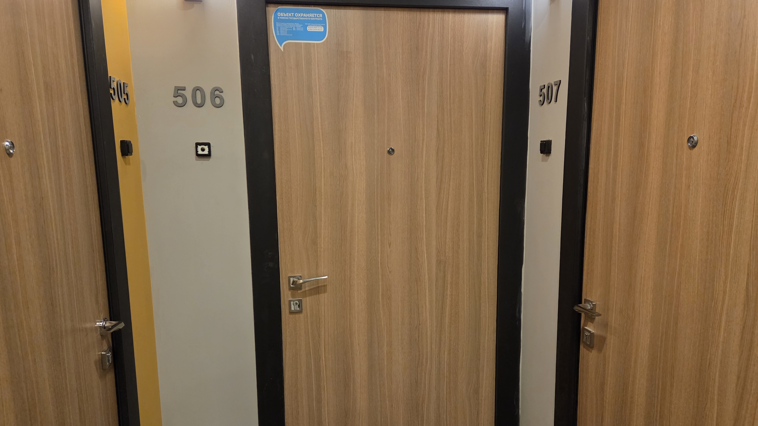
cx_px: 376
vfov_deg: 44.3
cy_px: 238
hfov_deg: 71.9
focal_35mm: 26
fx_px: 523
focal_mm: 5.4
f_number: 1.8
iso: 640
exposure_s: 1/100
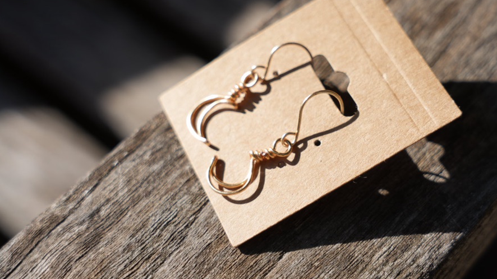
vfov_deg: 16.8
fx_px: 947
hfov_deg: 29.3
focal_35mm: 72
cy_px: 109
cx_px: 306
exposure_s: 1/500
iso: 100
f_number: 4.5
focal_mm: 50.6
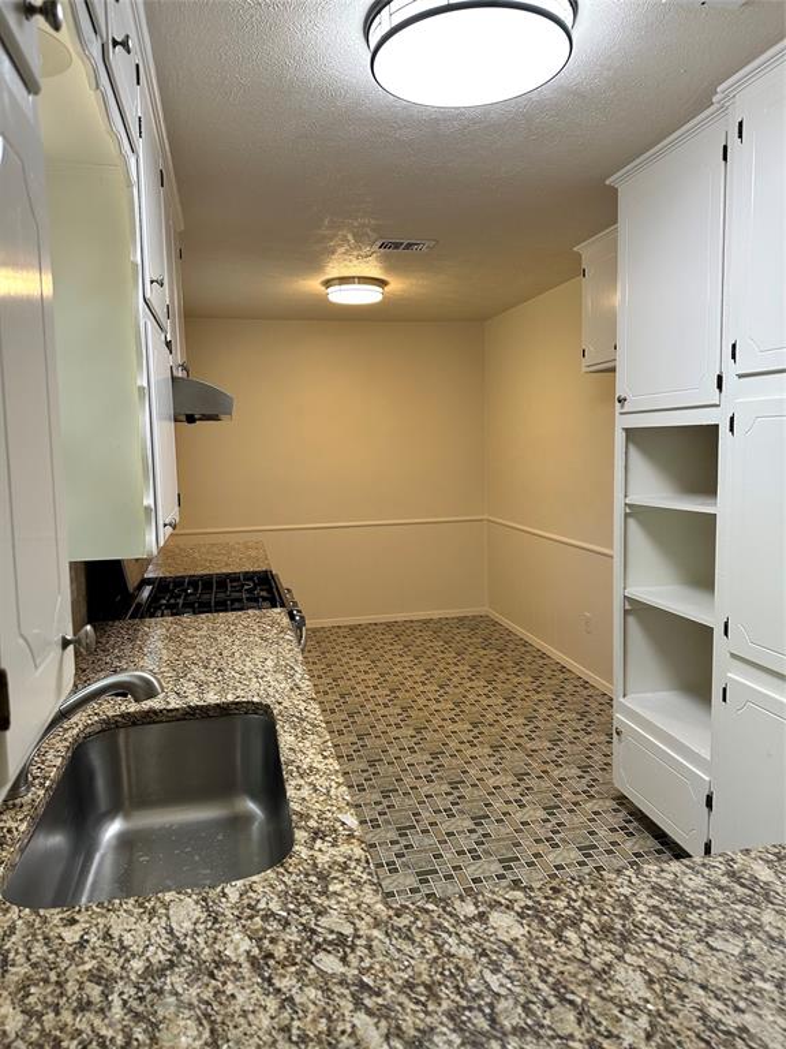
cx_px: 393
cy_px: 524
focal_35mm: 24
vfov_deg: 71.6
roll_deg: +0.0
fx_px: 727
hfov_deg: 56.8
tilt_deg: -4.9
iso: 160
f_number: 1.78
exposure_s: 1/120
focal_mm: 6.86
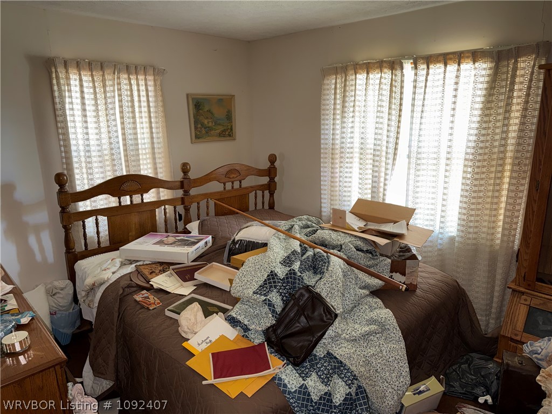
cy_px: 207
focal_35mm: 24
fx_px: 383
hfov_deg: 71.6
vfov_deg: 56.8
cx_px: 276
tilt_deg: -12.4
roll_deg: +1.0
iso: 160
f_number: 1.78
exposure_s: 1/17
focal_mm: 6.76
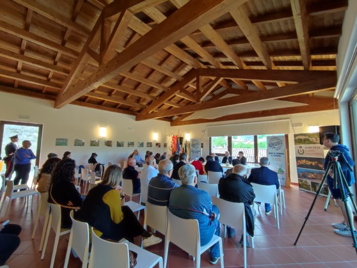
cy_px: 134
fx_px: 165
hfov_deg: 94.5
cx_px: 178
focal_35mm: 16
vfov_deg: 78.2
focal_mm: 1.65
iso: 245
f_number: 2.2
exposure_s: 1/50
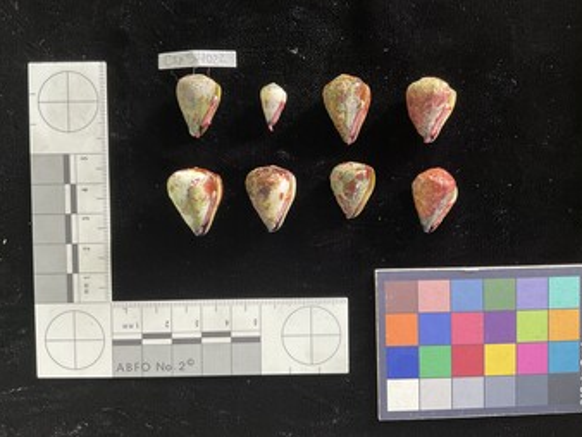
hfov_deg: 59.9
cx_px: 298
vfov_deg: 46.8
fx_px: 505
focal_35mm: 30
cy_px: 212
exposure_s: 1/50
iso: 80
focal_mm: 3
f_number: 1.8
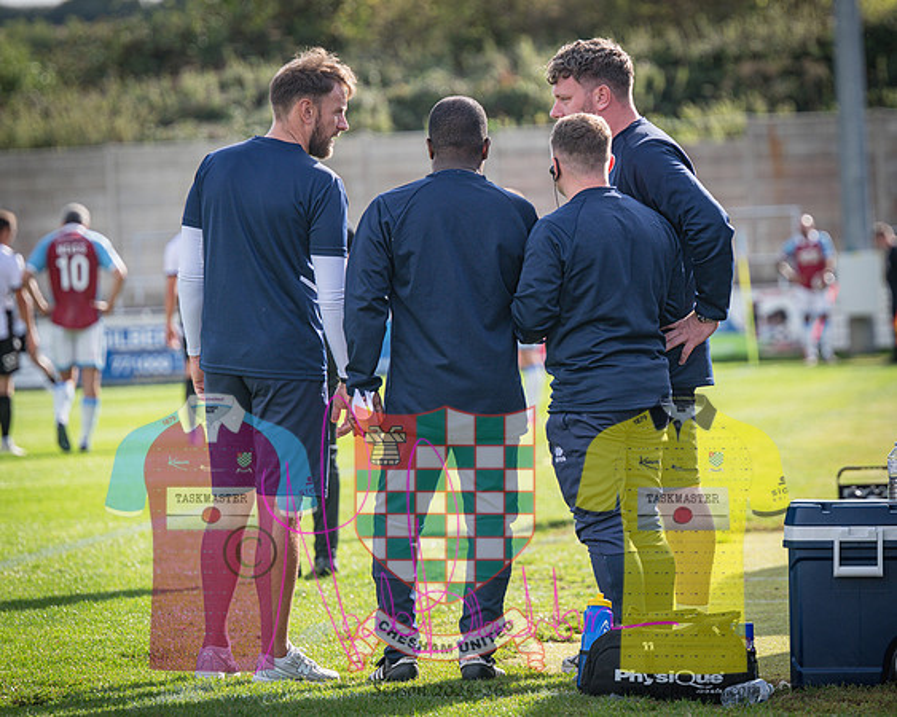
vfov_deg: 6.9
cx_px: 531
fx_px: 5918
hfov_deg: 8.7
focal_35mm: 223
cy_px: 320
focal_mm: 175
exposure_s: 1/800
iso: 200
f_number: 4
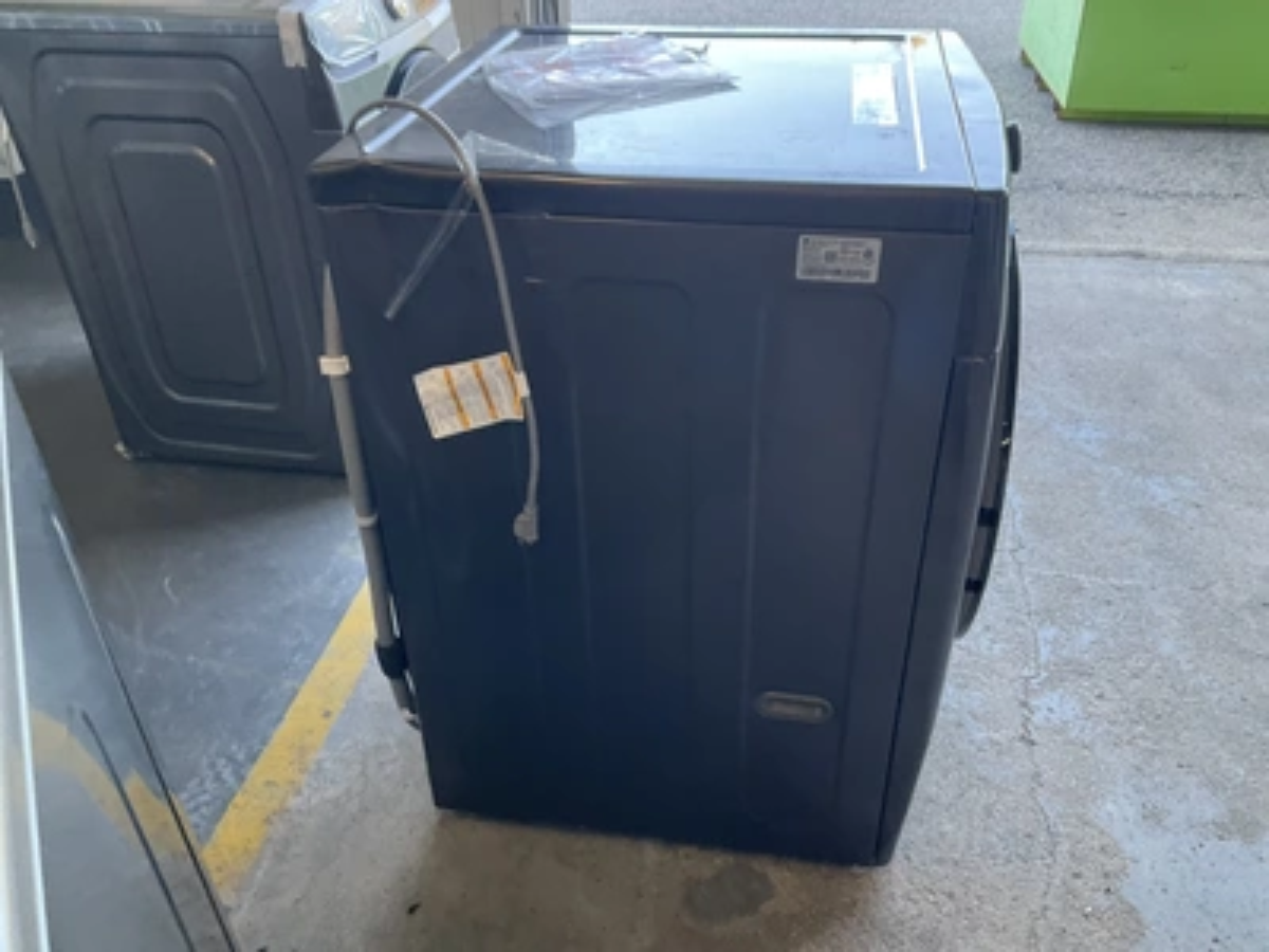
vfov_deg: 48.2
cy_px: 476
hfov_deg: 61.7
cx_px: 634
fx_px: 1063
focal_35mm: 29
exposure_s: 1/60
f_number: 1.8
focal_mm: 3
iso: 100
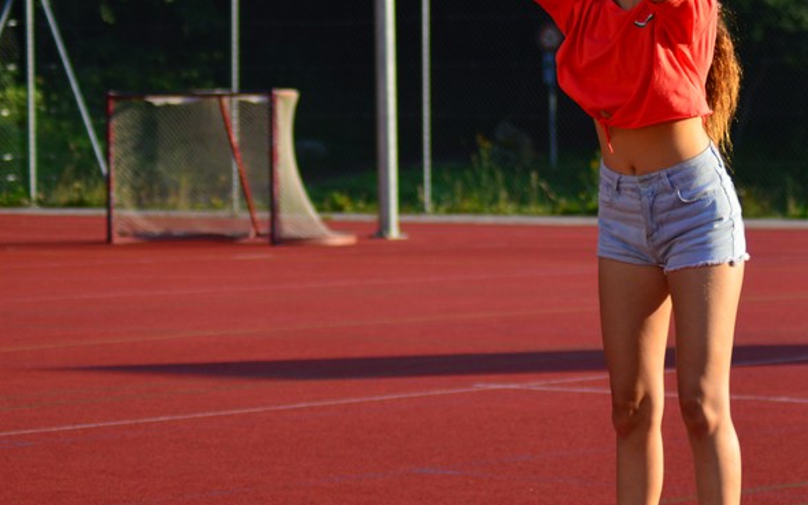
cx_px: 604
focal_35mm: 199
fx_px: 4380
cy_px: 94
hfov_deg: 10.5
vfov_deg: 6.6
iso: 200
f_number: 4
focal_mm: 75
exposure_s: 1/640
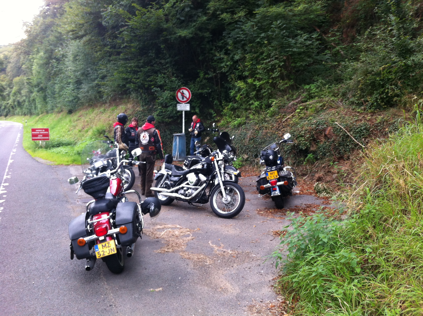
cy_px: 158
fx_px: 427
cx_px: 212
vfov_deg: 40.6
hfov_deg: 52.7
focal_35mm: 35
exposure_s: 1/60
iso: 100
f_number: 2.8
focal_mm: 3.85
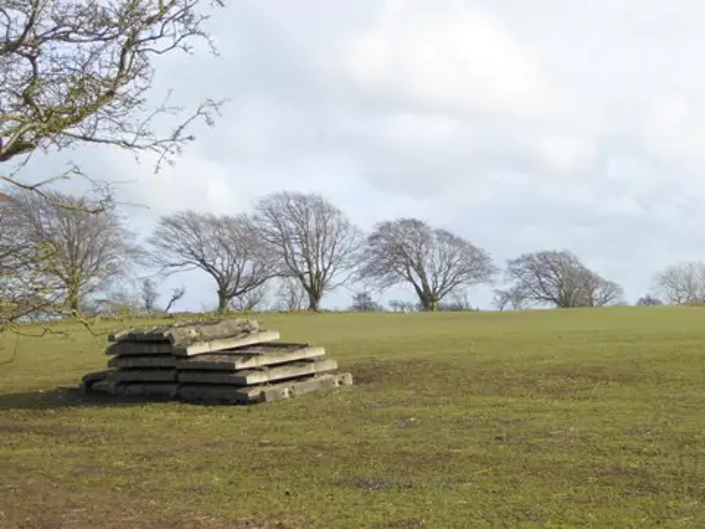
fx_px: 1242
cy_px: 264
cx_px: 352
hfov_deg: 31.7
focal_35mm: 61
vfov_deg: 24.0
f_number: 4.3
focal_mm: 10.9
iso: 100
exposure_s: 1/400
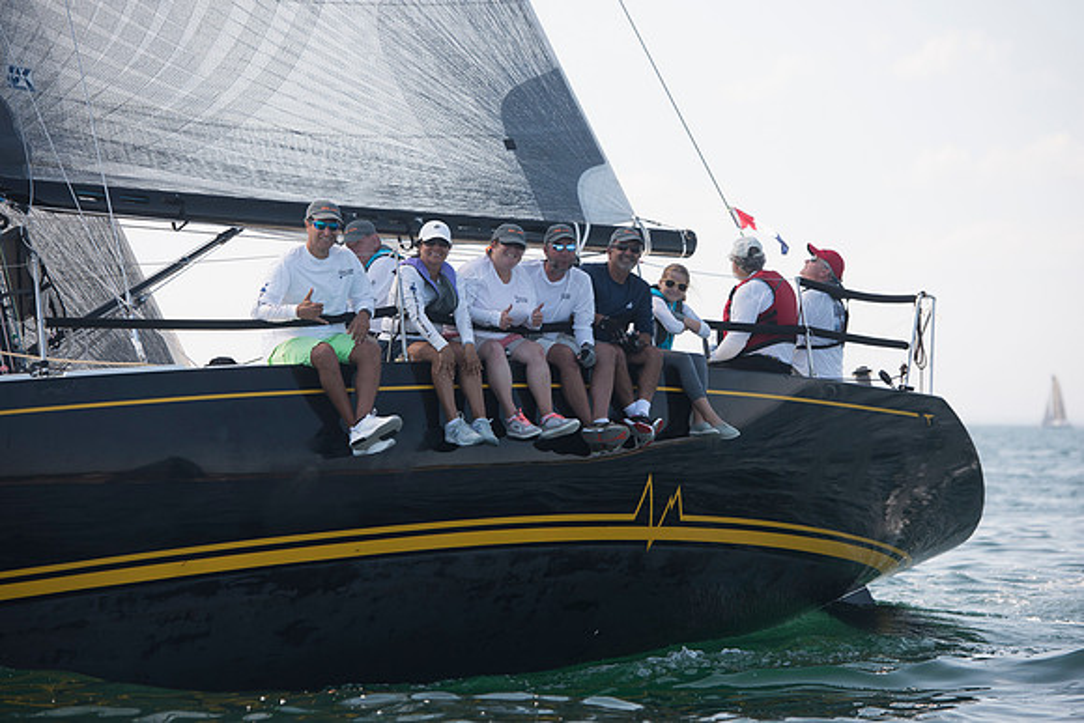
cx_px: 542
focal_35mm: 145
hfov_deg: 14.2
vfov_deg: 9.5
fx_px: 4367
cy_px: 362
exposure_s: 1/1600
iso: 320
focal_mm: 145
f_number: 4
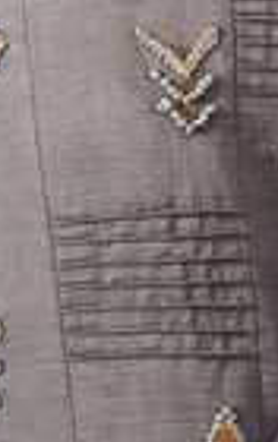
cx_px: -145
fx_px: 3779
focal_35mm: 313
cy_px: -112
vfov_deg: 6.6
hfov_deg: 4.2
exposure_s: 1/160
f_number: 7.1
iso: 250
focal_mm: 82
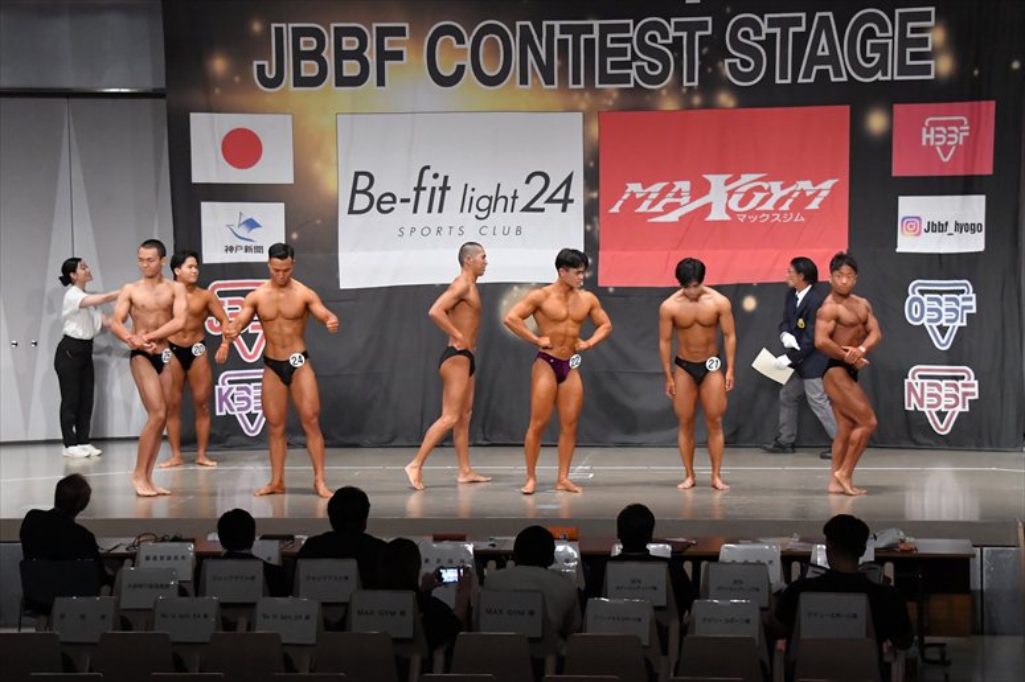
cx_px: 512
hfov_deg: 24.2
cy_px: 341
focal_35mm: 84
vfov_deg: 16.2
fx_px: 2391
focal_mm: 56
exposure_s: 1/400
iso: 6400
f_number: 5.6
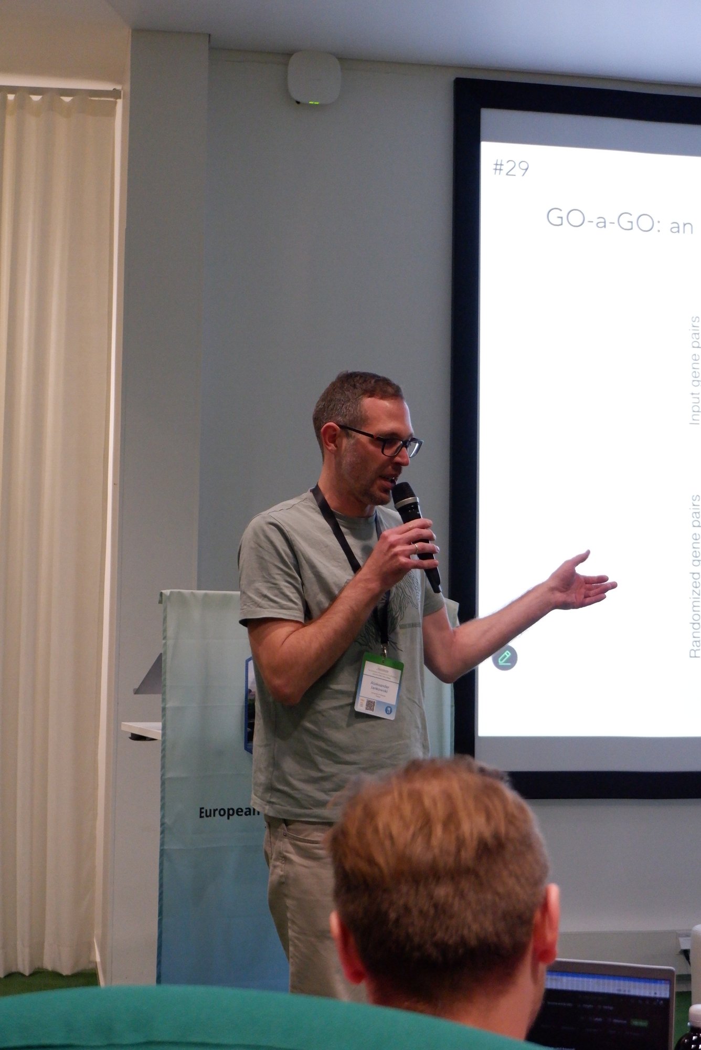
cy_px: 525
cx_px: 350
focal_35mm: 54
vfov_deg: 36.9
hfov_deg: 25.1
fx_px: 1575
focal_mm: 36.3
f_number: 5.2
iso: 4000
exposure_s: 1/200
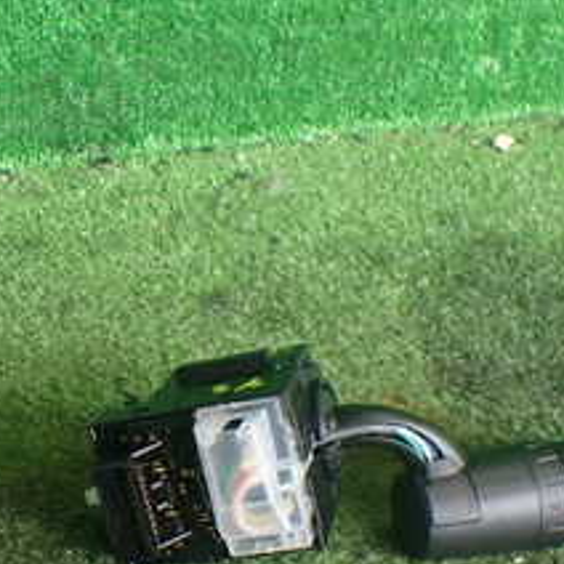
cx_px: -11
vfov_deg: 22.8
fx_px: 1383
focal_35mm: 75
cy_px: 426
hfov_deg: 22.1
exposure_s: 1/125
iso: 320
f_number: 2.3
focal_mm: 5.4
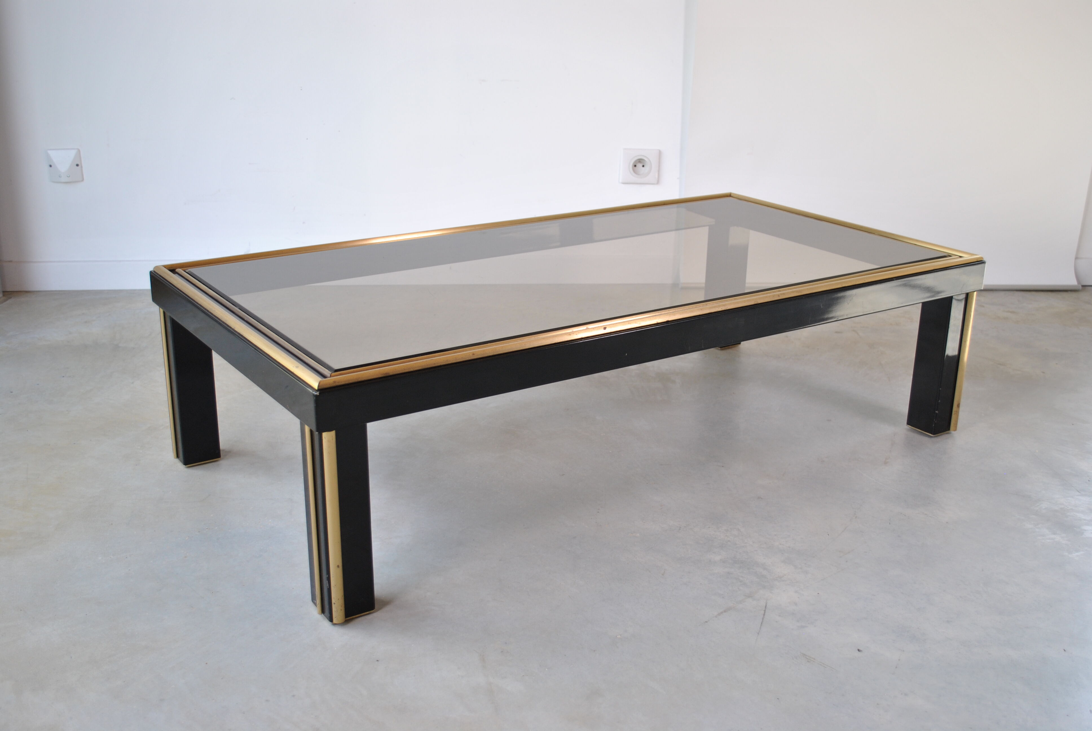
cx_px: 546
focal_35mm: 39
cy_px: 366
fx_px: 1184
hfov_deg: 49.5
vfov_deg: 34.3
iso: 200
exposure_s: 1/80
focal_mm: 26
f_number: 4.2
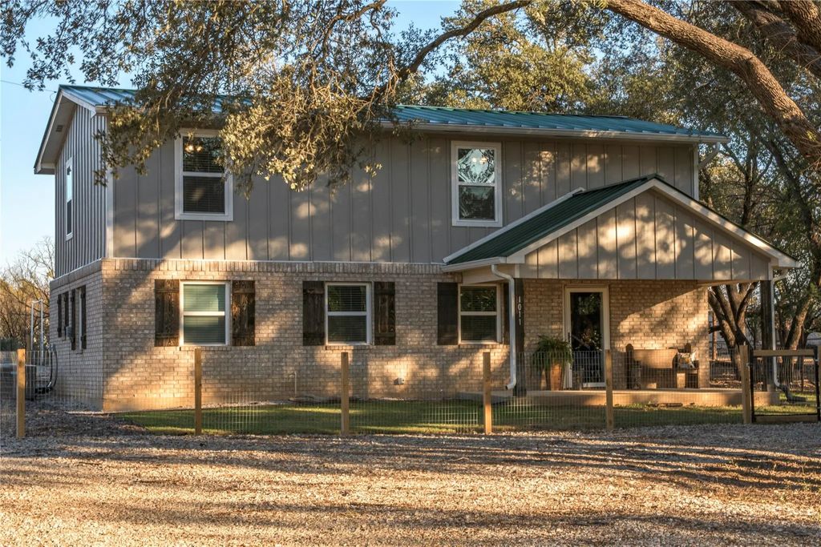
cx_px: 410
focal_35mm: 66
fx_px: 1505
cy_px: 274
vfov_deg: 20.6
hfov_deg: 30.5
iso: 200
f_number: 16
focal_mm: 44
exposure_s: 1/125
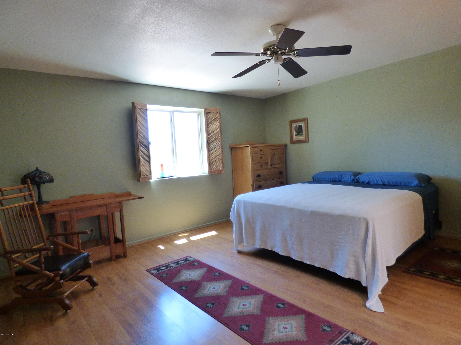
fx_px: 266
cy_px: 172
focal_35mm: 20
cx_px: 230
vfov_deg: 66.0
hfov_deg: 81.7
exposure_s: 1/50
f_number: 2.8
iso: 400
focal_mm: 3.58
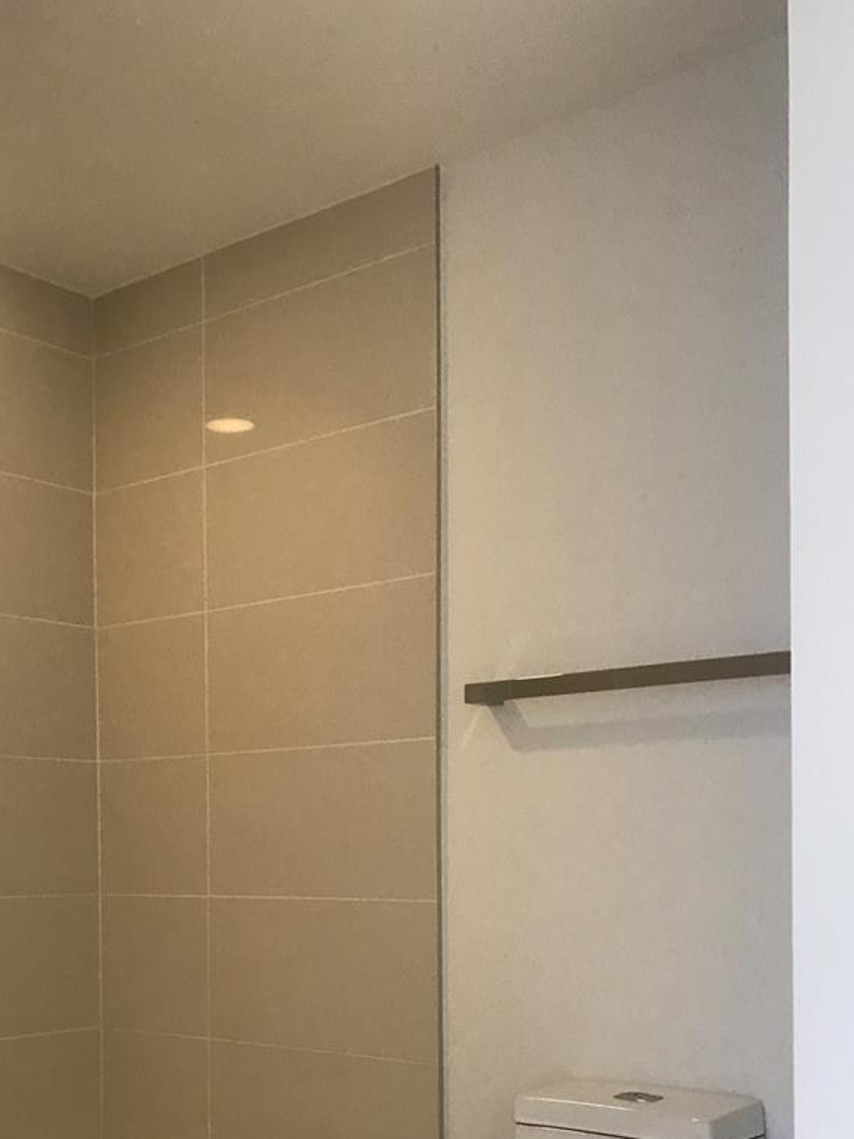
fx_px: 1447
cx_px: 292
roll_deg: +0.4
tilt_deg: -0.2
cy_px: 863
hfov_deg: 32.6
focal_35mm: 44
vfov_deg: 41.6
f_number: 1.8
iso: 40
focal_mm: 3.99
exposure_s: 1/17
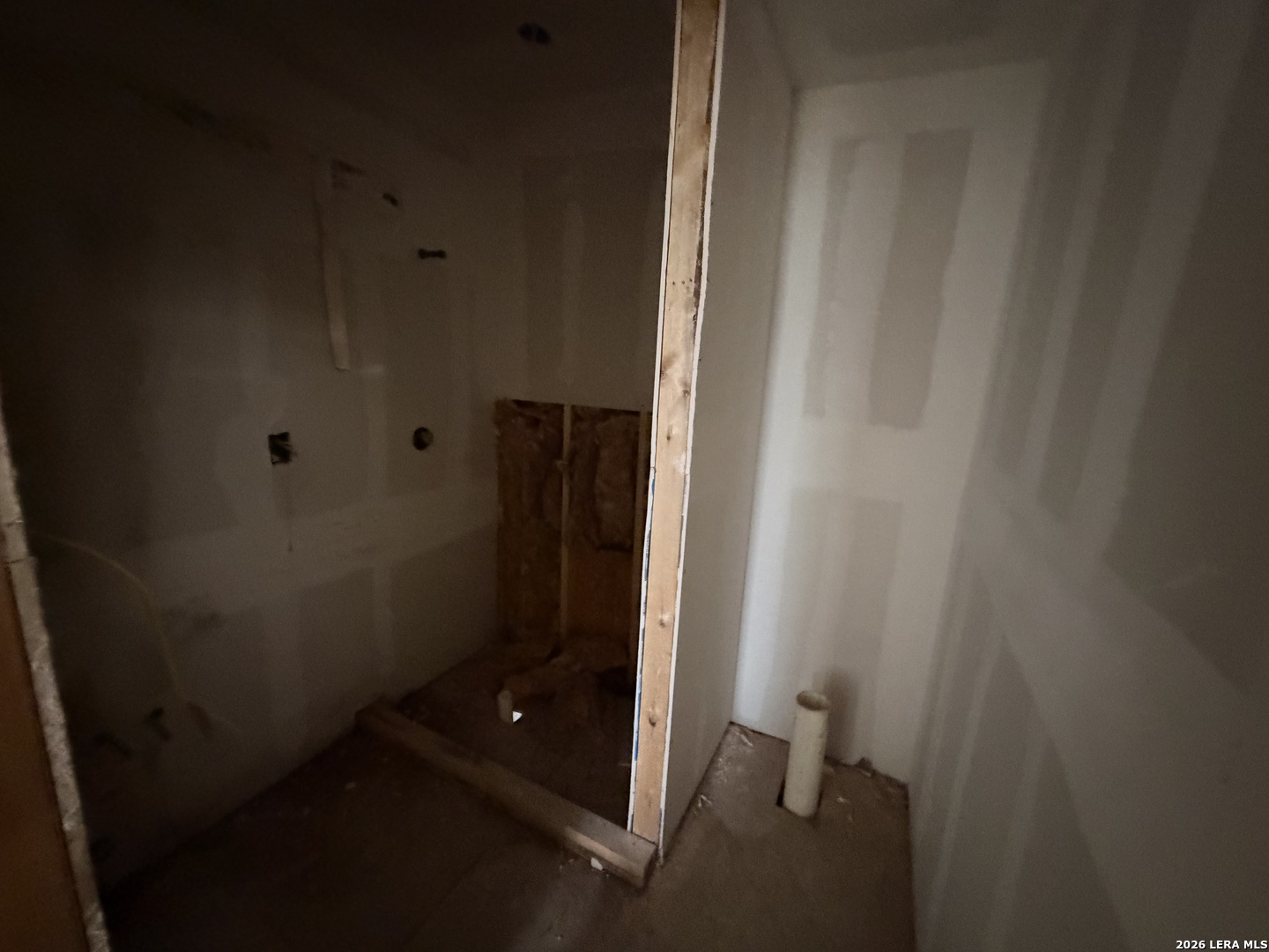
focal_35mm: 14
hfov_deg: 102.1
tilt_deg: -10.8
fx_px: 513
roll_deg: -4.0
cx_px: 634
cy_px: 476
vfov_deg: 85.7
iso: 1600
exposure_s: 1/30
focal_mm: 2.22
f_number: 2.2
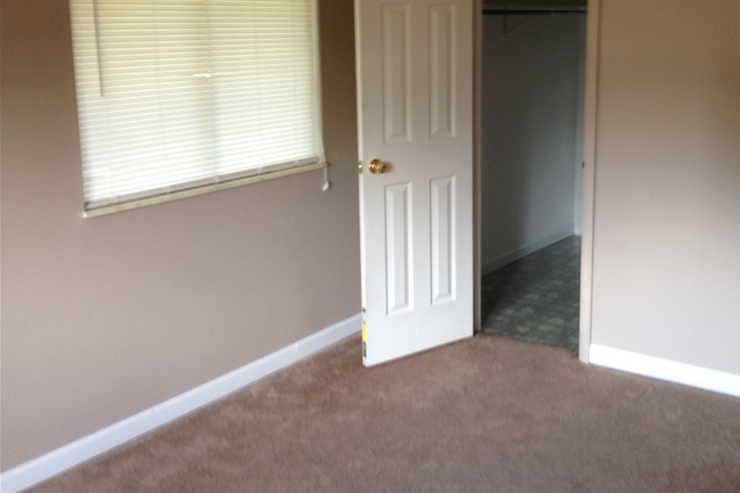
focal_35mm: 46
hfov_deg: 42.2
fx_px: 945
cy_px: 181
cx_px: 495
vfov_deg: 29.1
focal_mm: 4.12
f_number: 2.4
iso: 50
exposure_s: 1/20
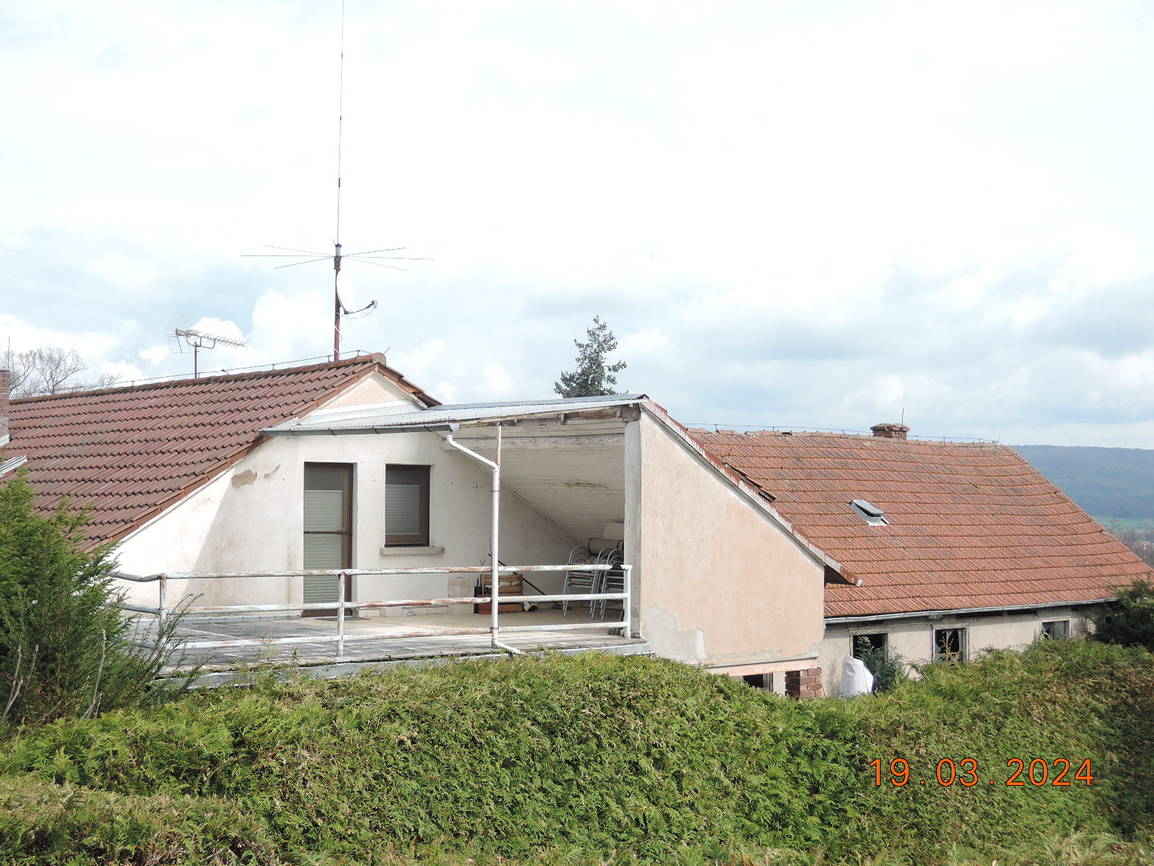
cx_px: 577
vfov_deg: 29.1
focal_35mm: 50
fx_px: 1667
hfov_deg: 38.2
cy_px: 433
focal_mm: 10.7
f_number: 4
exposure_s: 1/400
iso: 80
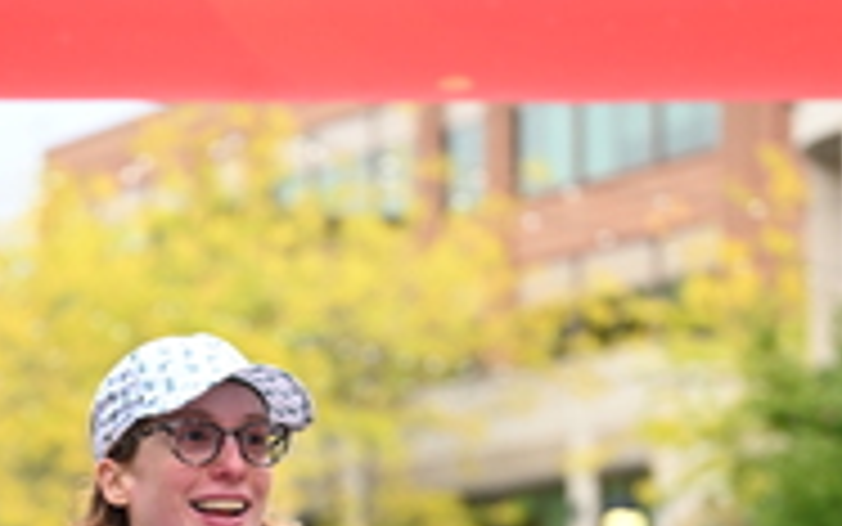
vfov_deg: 6.2
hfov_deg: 10.0
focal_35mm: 210
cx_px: 191
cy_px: 715
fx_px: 4820
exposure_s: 1/2000
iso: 640
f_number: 2.8
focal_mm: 70
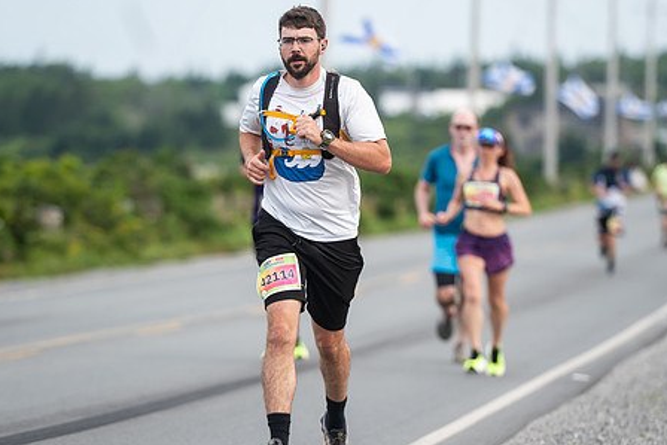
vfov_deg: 4.0
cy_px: 224
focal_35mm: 344
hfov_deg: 6.0
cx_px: 332
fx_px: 6375
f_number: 4.5
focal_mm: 200
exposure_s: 1/800
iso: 500
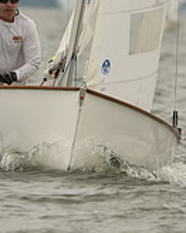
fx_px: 9147
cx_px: 78
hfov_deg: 1.2
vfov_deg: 1.5
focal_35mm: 1328
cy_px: 63
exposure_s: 1/1250
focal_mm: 400
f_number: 7.1
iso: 320
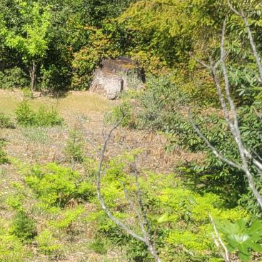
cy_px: 75
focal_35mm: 94
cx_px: -204
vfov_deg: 18.4
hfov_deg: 15.8
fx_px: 805
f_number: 1.8
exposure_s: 1/1170
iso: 40
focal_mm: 5.4
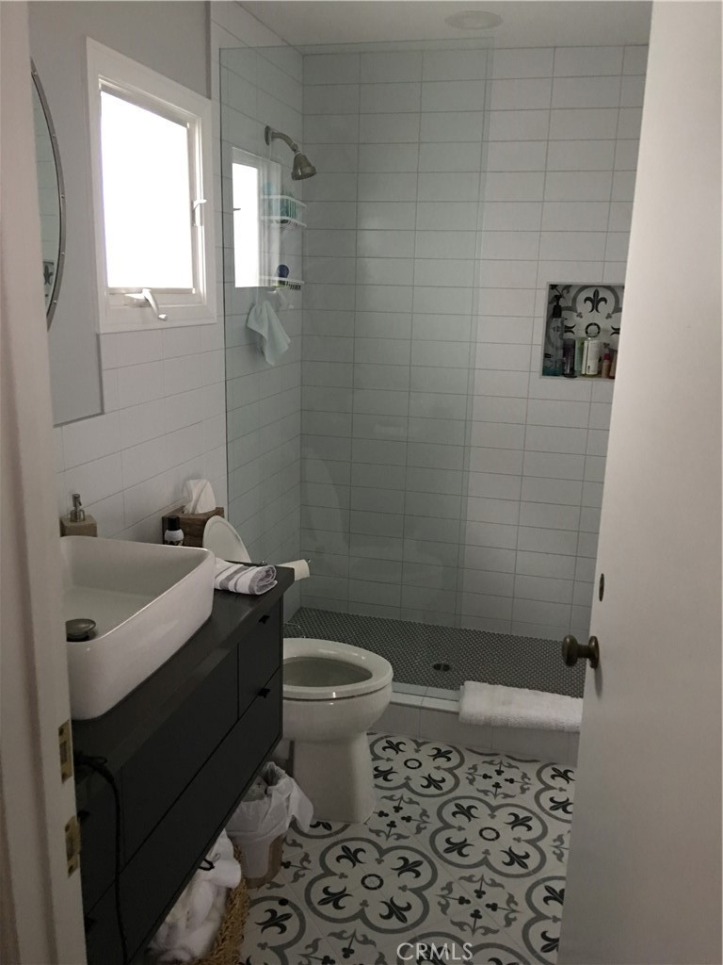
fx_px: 808
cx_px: 362
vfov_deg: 61.7
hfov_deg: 48.2
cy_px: 482
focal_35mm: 29
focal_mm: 4.15
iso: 64
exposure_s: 1/4
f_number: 2.2
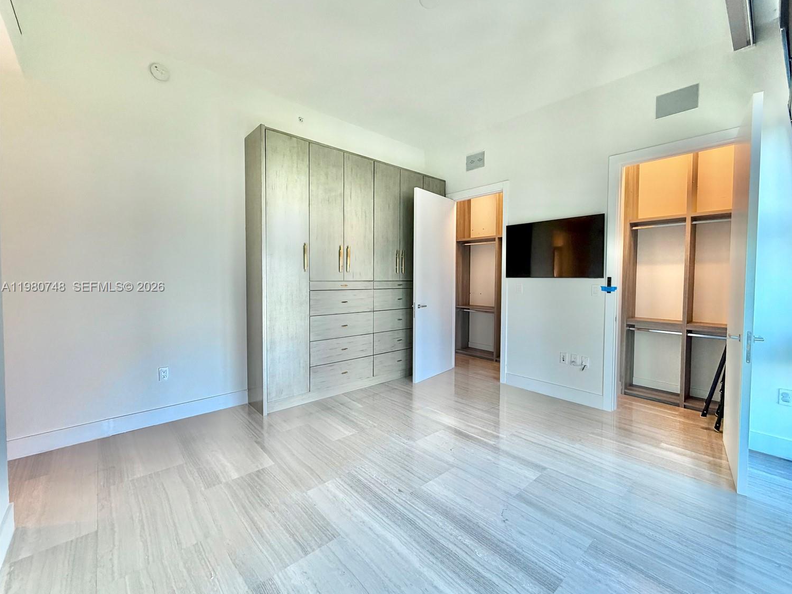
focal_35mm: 15
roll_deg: +0.1
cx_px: 423
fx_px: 343
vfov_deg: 81.7
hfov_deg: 98.0
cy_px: 287
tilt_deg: -2.4
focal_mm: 2.22
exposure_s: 1/120
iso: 250
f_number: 2.2
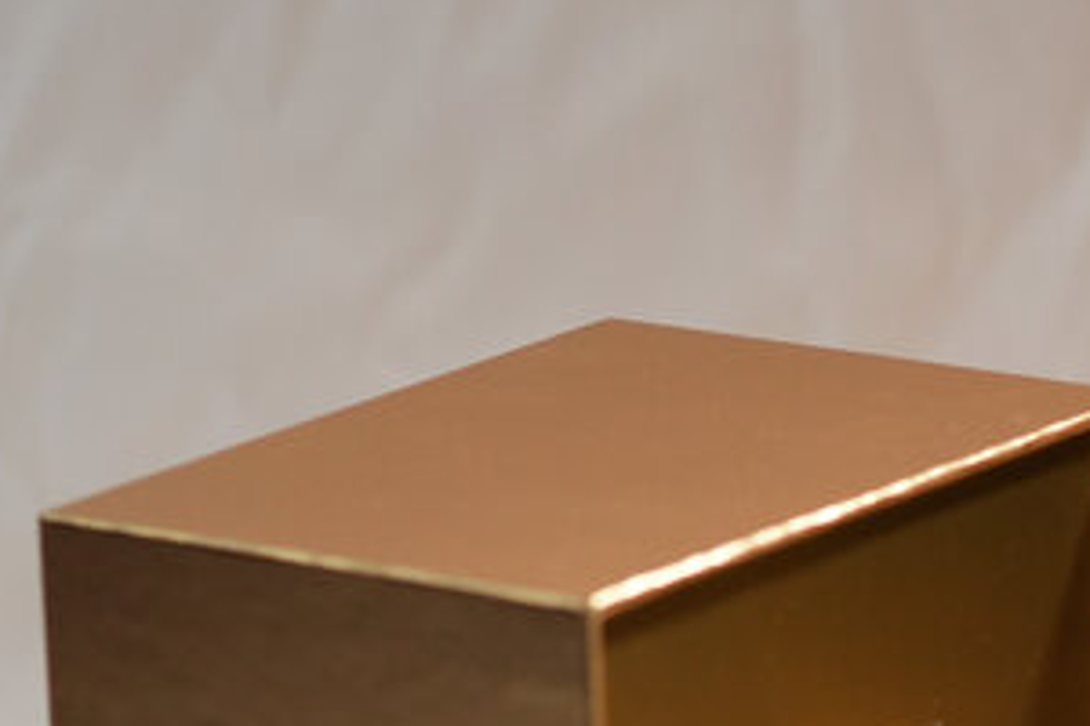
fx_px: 9083
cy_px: 1234
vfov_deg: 4.5
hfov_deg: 6.8
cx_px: 1166
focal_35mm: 300
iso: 800
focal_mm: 75
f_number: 2.8
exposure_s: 1/3200
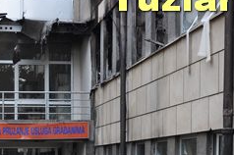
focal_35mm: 97
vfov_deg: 13.6
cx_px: 23
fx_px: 630
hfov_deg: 20.6
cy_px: 199
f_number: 5.6
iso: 400
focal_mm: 22
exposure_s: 1/125
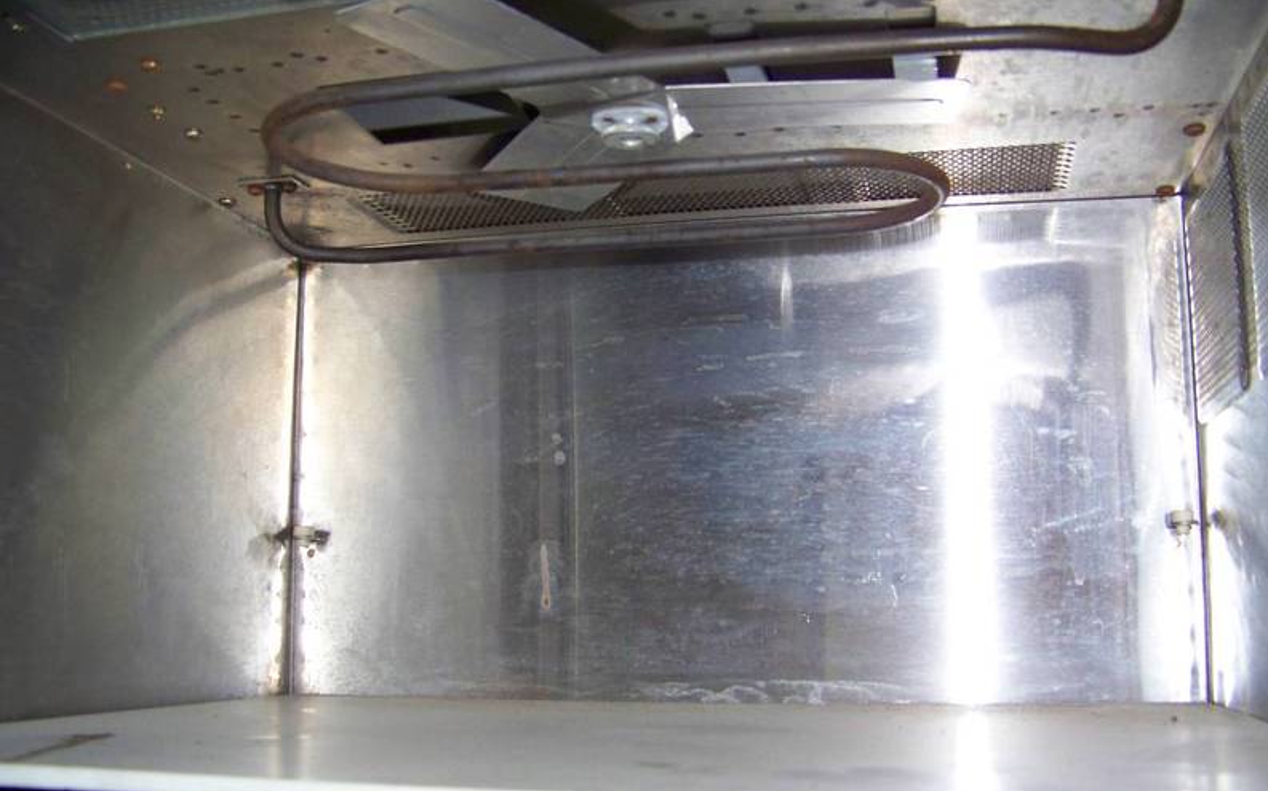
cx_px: 622
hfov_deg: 50.4
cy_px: 457
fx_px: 1347
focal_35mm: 39
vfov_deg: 32.7
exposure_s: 1/30
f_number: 2.8
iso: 200
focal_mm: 5.85
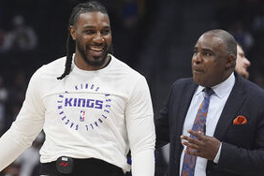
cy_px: 109
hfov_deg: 5.5
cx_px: 85
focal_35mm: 375
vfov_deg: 3.7
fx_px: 2750
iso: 5000
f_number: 3.5
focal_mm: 176
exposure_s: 1/2000
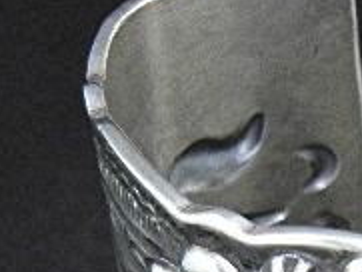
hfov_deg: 11.9
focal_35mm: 159
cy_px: 426
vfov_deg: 9.1
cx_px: 528
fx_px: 1664
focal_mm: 8.1
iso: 800
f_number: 7.6
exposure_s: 1/30
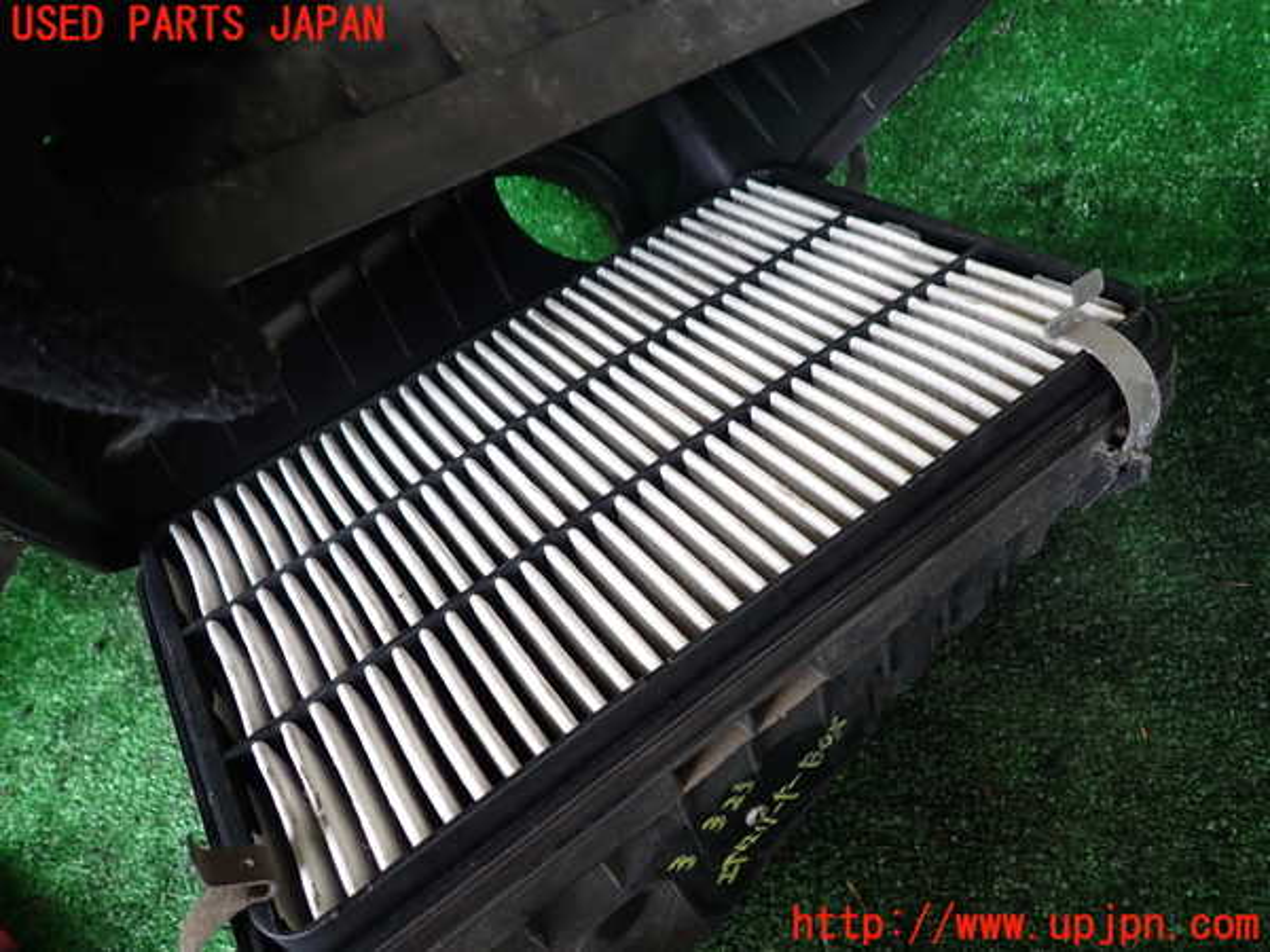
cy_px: 476
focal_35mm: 25
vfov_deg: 54.9
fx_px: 917
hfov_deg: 69.4
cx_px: 635
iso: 200
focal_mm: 4.5
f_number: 2
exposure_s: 1/40
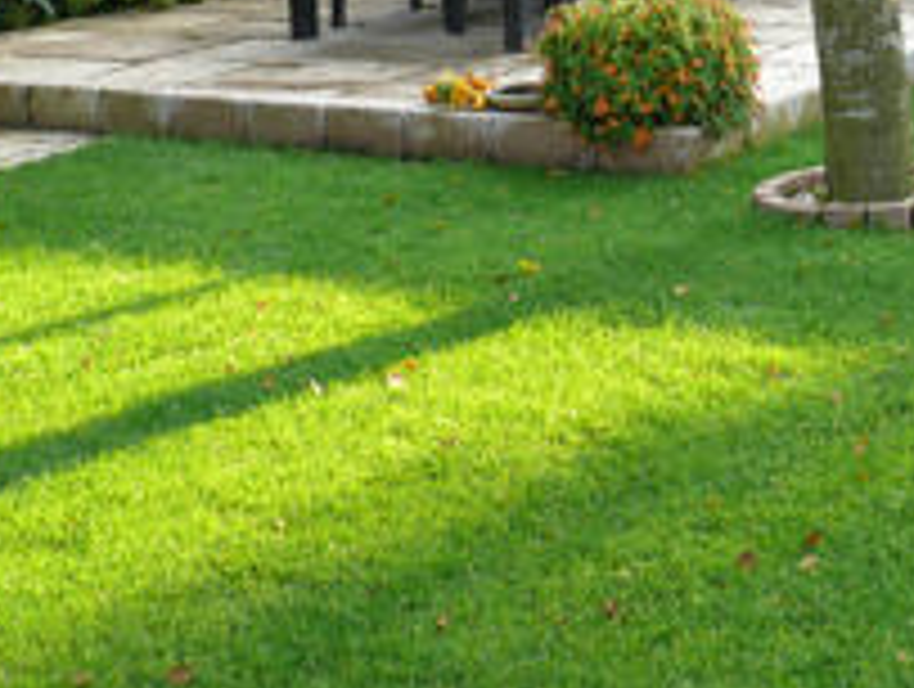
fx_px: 2275
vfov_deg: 16.7
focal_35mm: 86
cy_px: -79
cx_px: 1058
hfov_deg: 21.3
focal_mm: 7.4
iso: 100
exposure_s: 1/125
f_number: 2.8
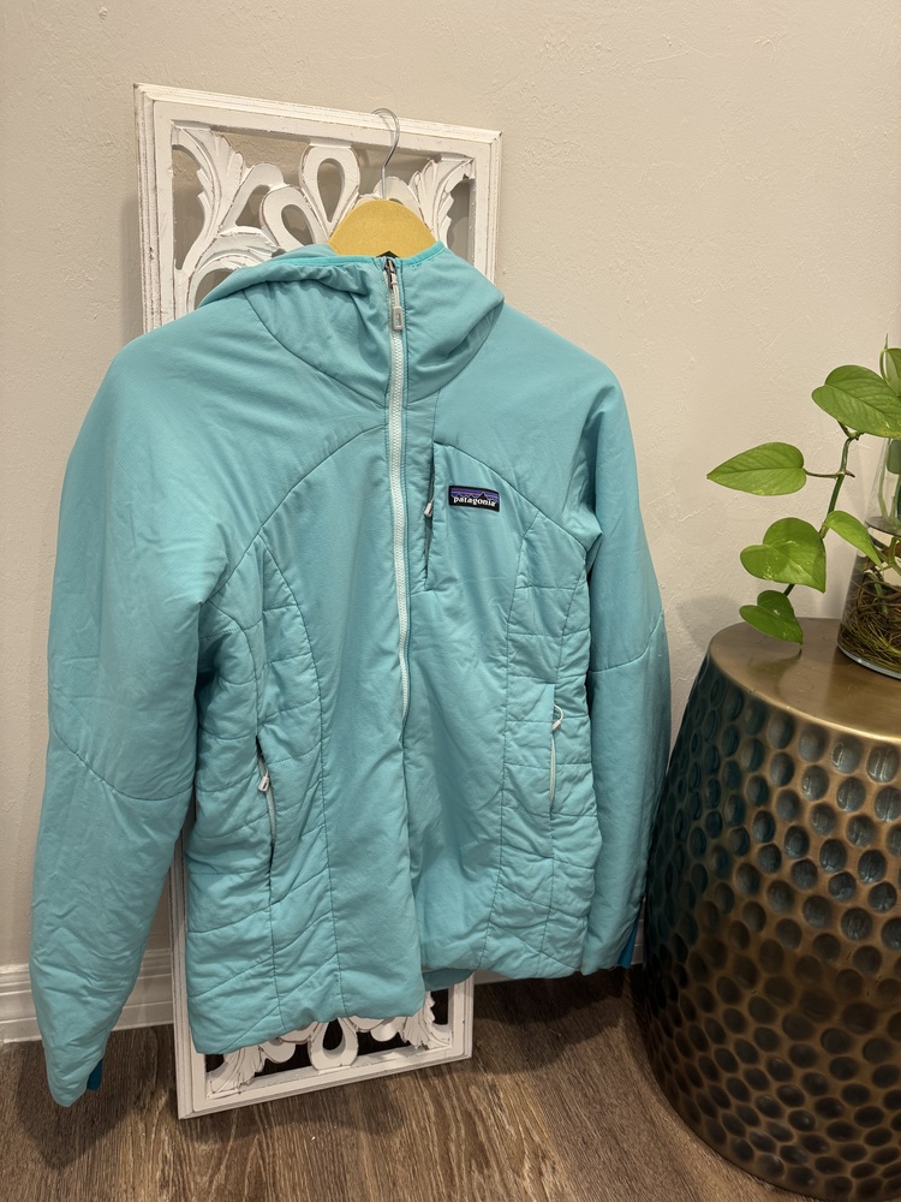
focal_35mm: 24
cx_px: 450
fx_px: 833
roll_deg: -3.1
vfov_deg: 71.6
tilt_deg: -18.3
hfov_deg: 56.8
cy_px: 601
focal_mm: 6.76
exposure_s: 1/60
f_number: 1.78
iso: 160
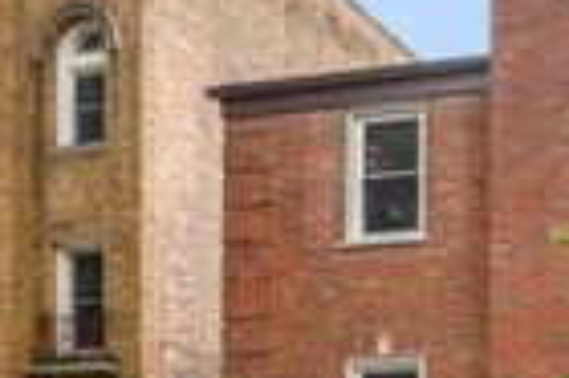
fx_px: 1102
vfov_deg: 18.4
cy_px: 465
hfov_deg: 24.9
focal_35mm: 70
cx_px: 748
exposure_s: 1/100
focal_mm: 19.5
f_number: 8
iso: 800
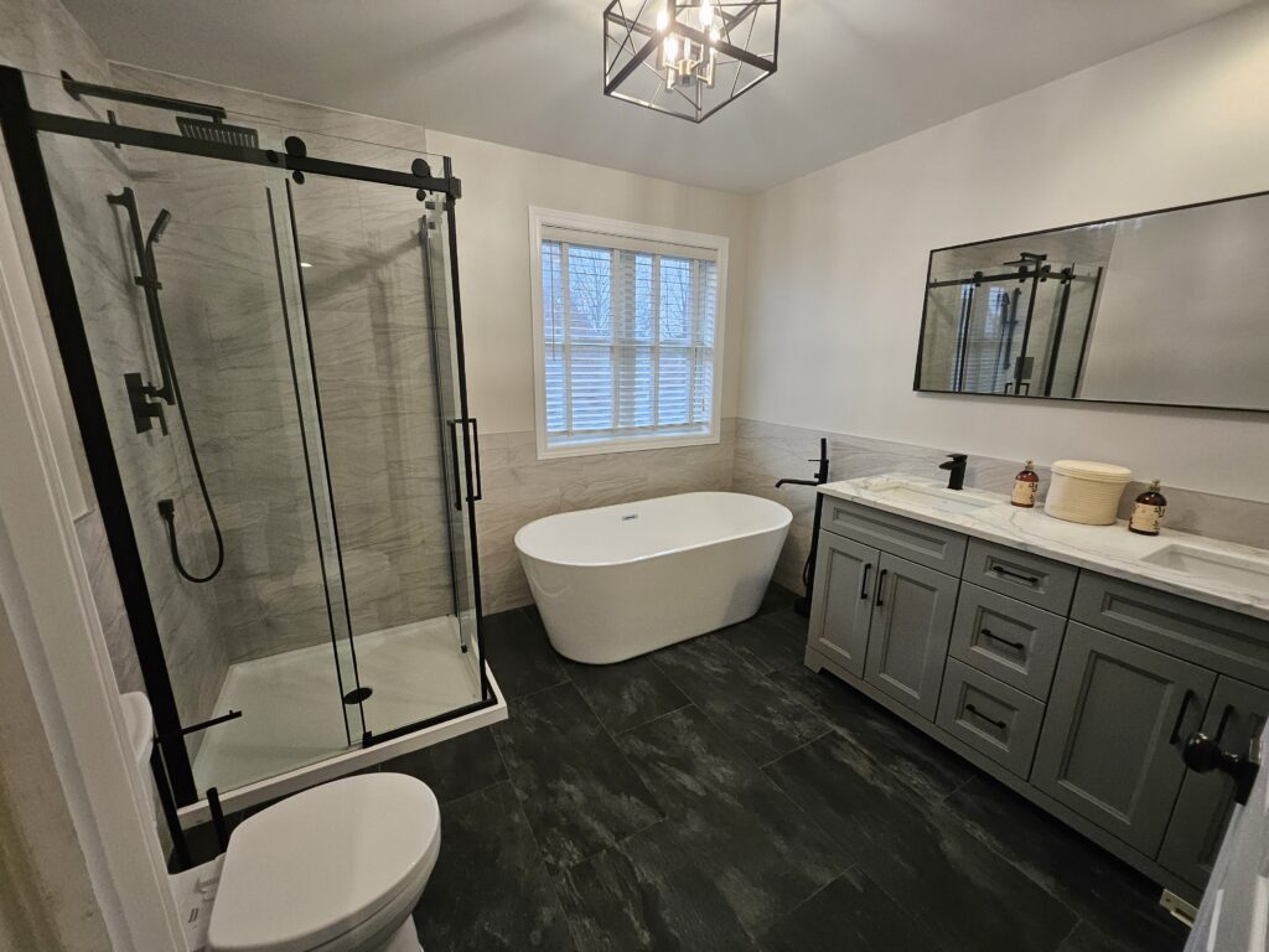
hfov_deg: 106.2
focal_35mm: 13
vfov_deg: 89.9
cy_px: 476
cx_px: 634
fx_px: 477
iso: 200
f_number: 2.2
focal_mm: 1.7
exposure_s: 1/60
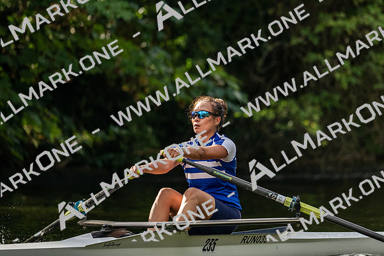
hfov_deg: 3.4
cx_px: 192
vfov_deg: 2.3
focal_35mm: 600
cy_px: 128
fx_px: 6398
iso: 1000
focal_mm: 400
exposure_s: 1/2500
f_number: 4.5
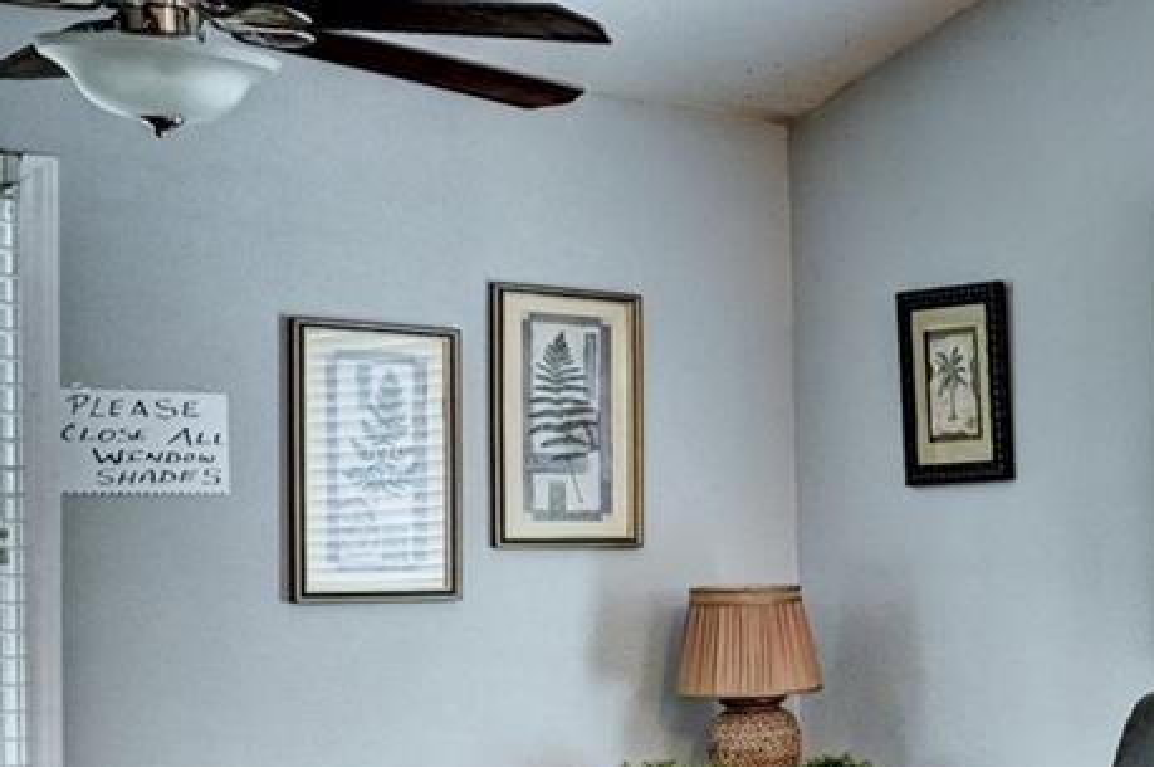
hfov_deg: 19.3
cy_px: 546
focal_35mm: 69
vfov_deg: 19.5
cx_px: 2233
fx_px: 2217
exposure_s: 1/10
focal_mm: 15.5
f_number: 8
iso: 400
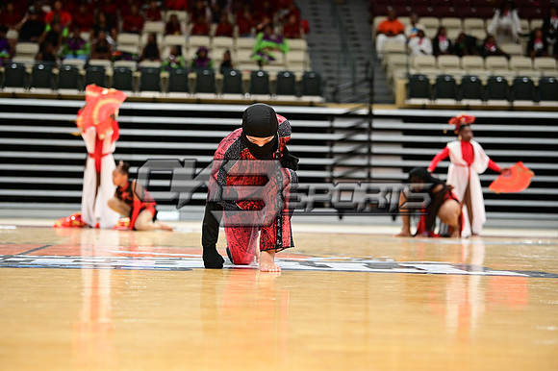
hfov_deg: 20.0
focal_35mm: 102
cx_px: 279
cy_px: 186
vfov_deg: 13.4
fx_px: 1580
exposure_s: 1/1000
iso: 6400
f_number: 3.2
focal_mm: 102
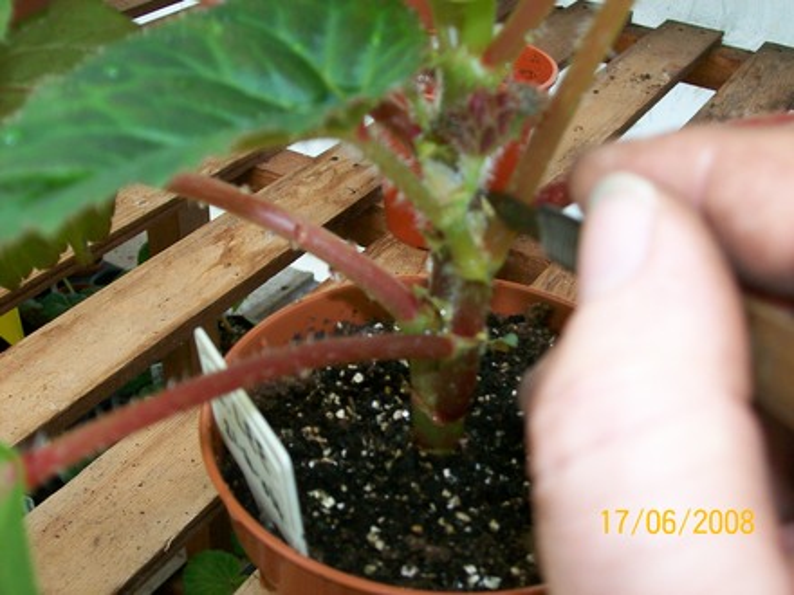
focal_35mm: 45
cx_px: 397
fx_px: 1032
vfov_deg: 32.2
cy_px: 298
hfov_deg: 42.1
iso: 80
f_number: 3
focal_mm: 7.6
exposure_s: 1/73.1
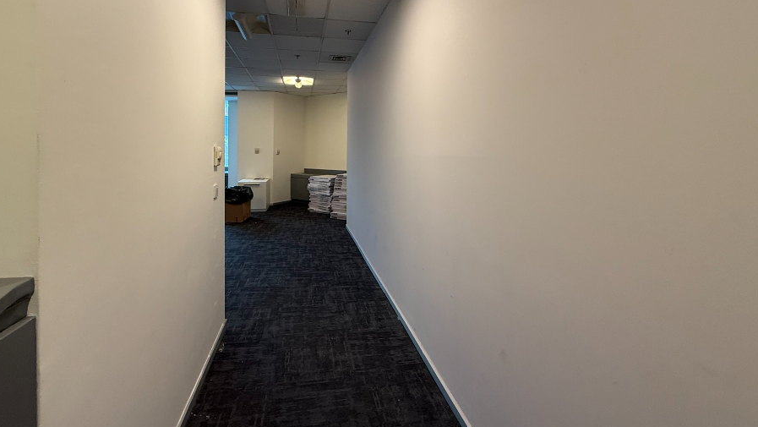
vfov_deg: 62.8
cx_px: 358
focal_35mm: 17
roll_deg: -0.3
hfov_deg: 95.8
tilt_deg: -0.4
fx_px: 342
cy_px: 154
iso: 200
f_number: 2.2
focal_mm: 2.22
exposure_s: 1/50
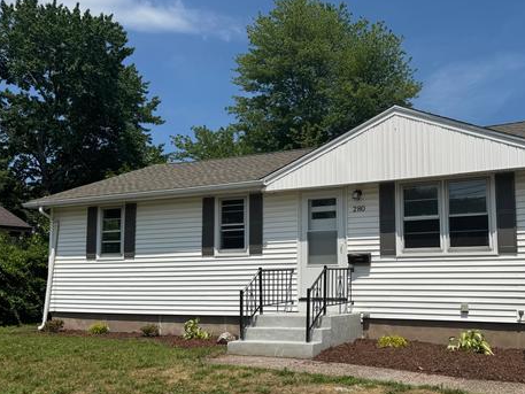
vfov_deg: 40.7
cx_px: 354
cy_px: 219
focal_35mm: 35
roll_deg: +1.1
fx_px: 531
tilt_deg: +3.0
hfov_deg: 51.5
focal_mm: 6.76
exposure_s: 1/7937
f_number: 1.78
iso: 80
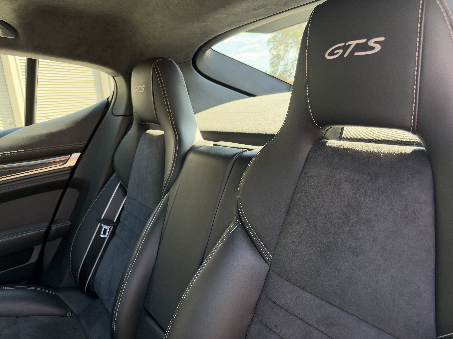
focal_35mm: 24
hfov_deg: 71.6
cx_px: 226
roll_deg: +5.9
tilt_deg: -11.0
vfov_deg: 56.8
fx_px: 314
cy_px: 170
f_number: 1.8
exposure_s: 1/177
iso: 200
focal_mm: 6.93
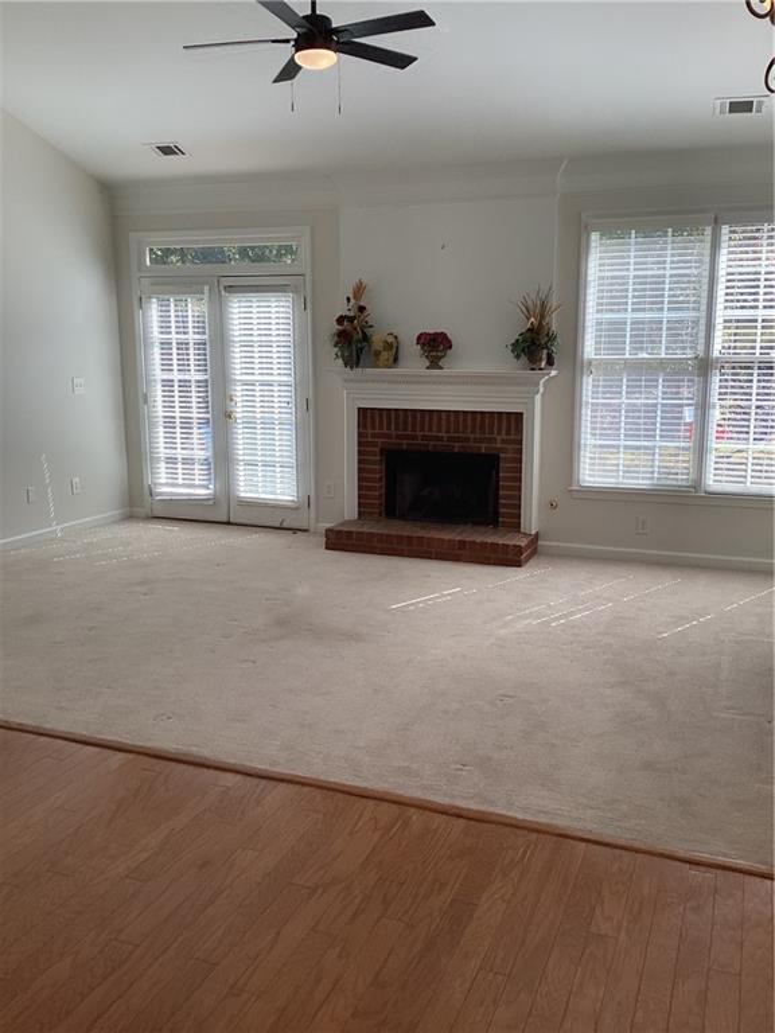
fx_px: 925
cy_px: 516
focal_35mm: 31
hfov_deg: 45.4
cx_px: 388
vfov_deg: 58.4
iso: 32
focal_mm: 3.3
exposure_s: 1/120
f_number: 2.4
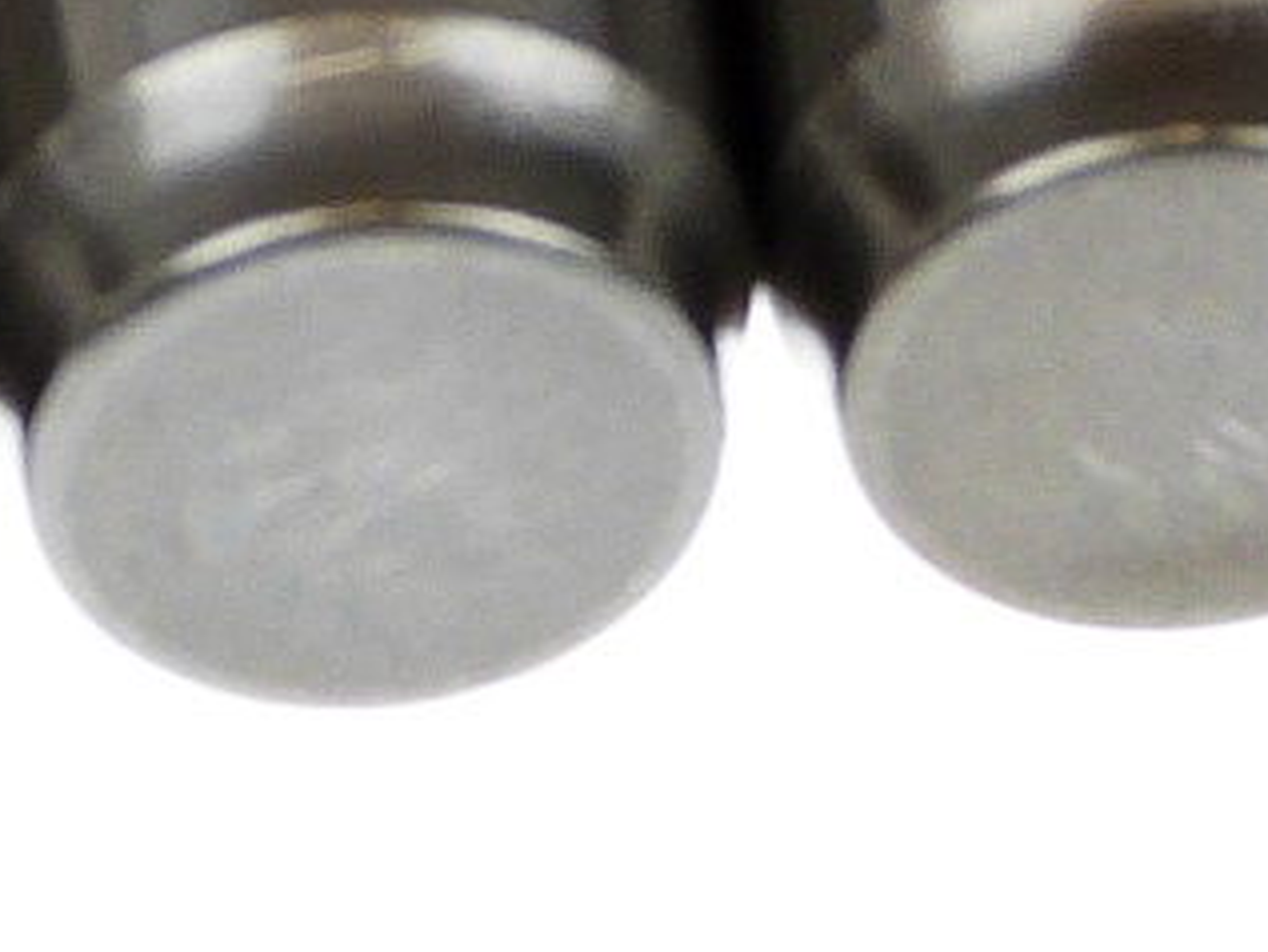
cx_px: 480
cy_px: -1784
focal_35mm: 731
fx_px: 26787
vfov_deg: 2.0
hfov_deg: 2.7
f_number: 3.5
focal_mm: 20.8
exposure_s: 1/80
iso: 100
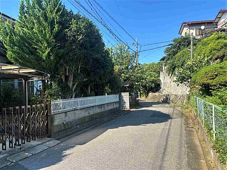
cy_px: 85
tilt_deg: +2.2
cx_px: 114
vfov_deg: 53.1
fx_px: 171
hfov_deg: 67.3
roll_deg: +1.3
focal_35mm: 26
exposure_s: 1/1220
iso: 50
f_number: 1.6
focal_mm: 5.96
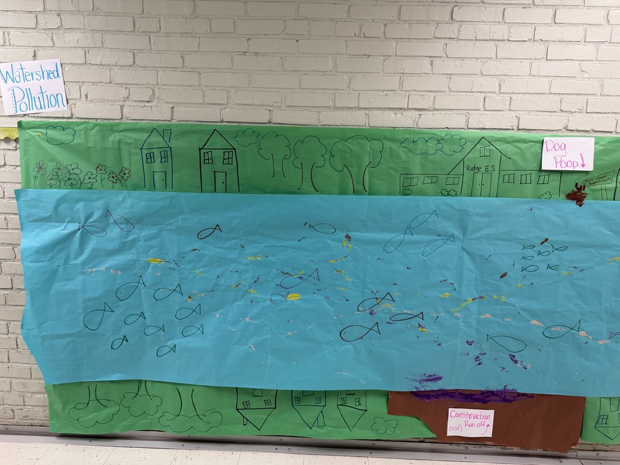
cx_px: 310
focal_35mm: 24
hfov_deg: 71.6
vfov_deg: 56.8
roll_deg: -1.1
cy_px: 232
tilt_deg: -10.0
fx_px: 430
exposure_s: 1/60
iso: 160
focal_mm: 6.76
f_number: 1.78
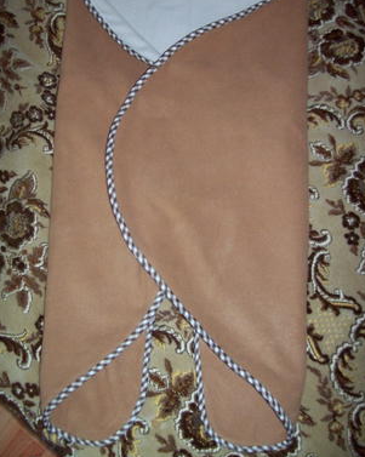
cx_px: 166
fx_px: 568
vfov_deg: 43.7
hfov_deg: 35.6
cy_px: 189
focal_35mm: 42
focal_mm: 6
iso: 80
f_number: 2.7
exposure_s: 1/64
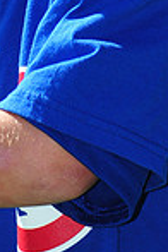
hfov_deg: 1.7
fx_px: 5509
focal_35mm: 787
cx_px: -45
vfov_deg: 2.6
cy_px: -159
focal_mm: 200
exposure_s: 1/1000
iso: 200
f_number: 4.5
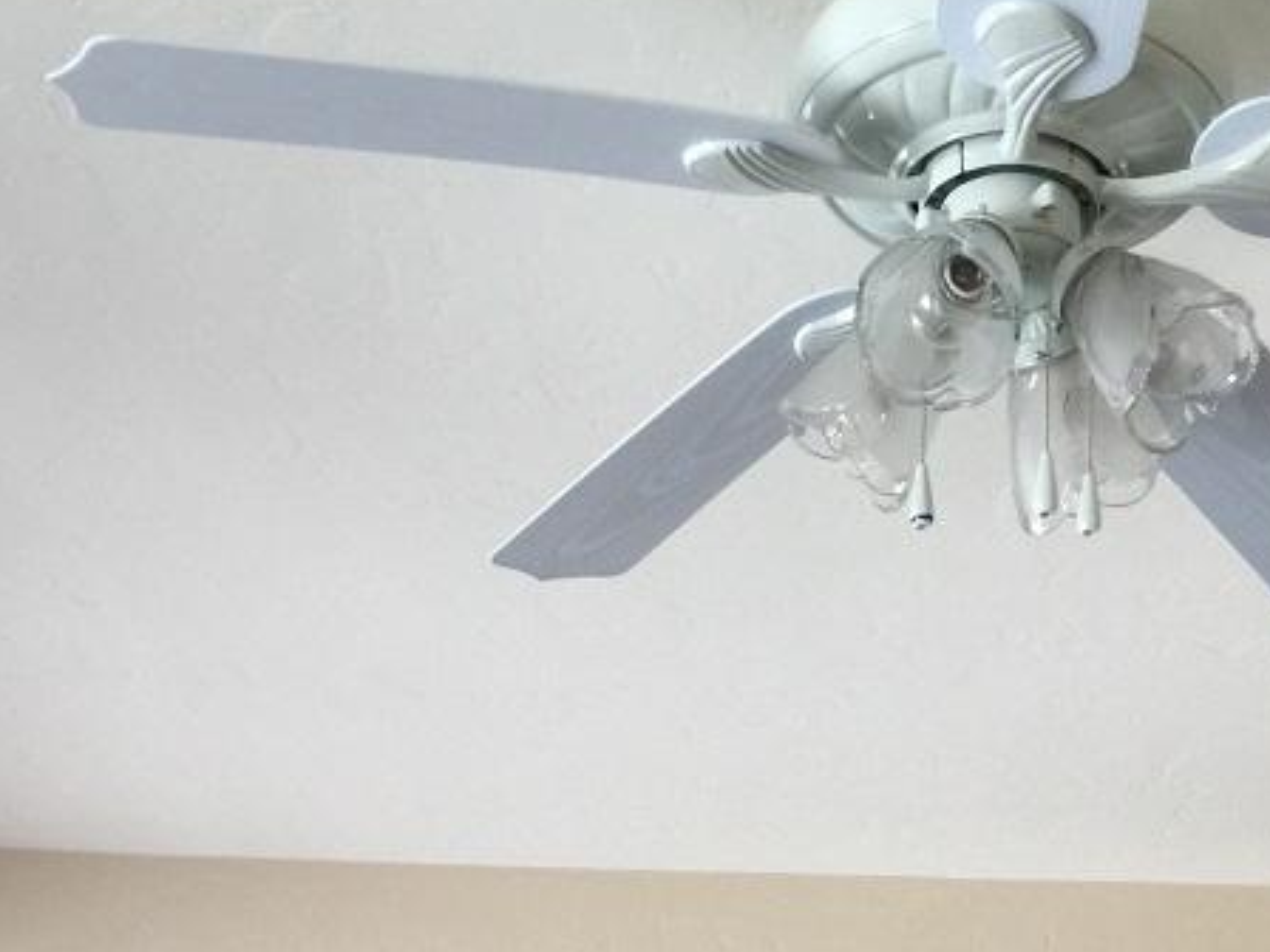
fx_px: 2531
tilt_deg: +9.5
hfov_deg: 28.0
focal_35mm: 69
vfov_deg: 19.0
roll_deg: -1.1
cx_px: 856
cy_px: 1380
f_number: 2.2
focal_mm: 4.15
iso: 50
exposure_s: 1/33
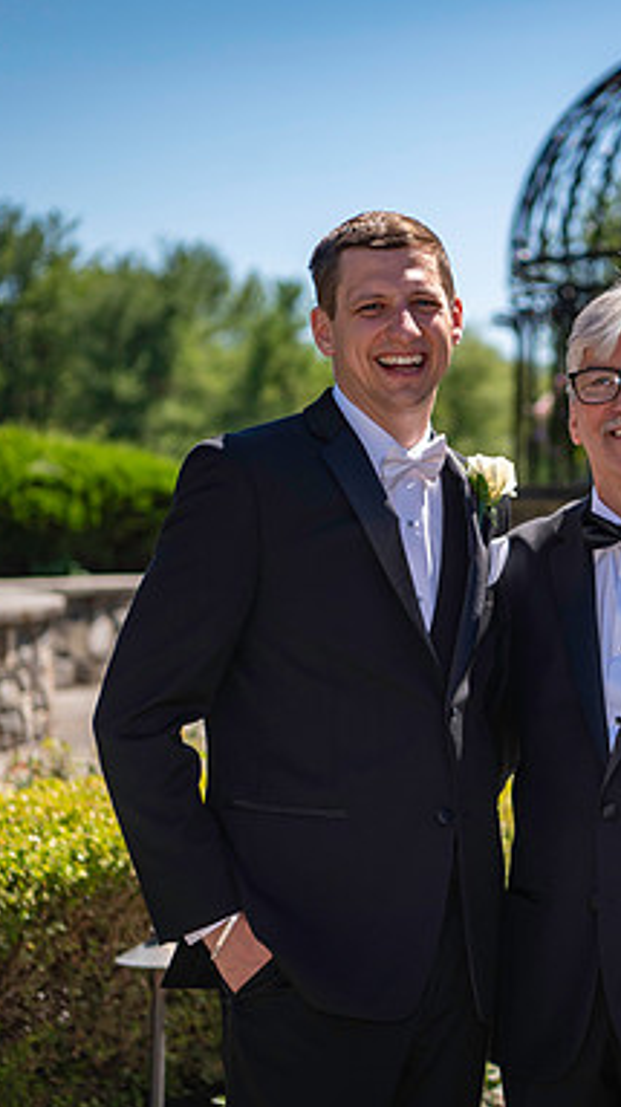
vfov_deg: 19.3
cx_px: 586
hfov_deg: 10.8
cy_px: 555
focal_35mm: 111
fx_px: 3254
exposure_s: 1/2500
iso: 100
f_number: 3.2
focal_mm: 70
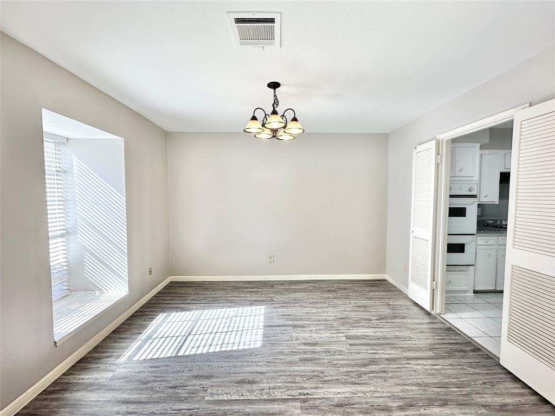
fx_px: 224
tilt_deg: -2.9
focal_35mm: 14
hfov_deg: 102.1
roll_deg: -0.4
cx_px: 278
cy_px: 208
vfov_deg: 85.7
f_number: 2.2
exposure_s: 1/141
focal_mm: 2.22
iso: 40
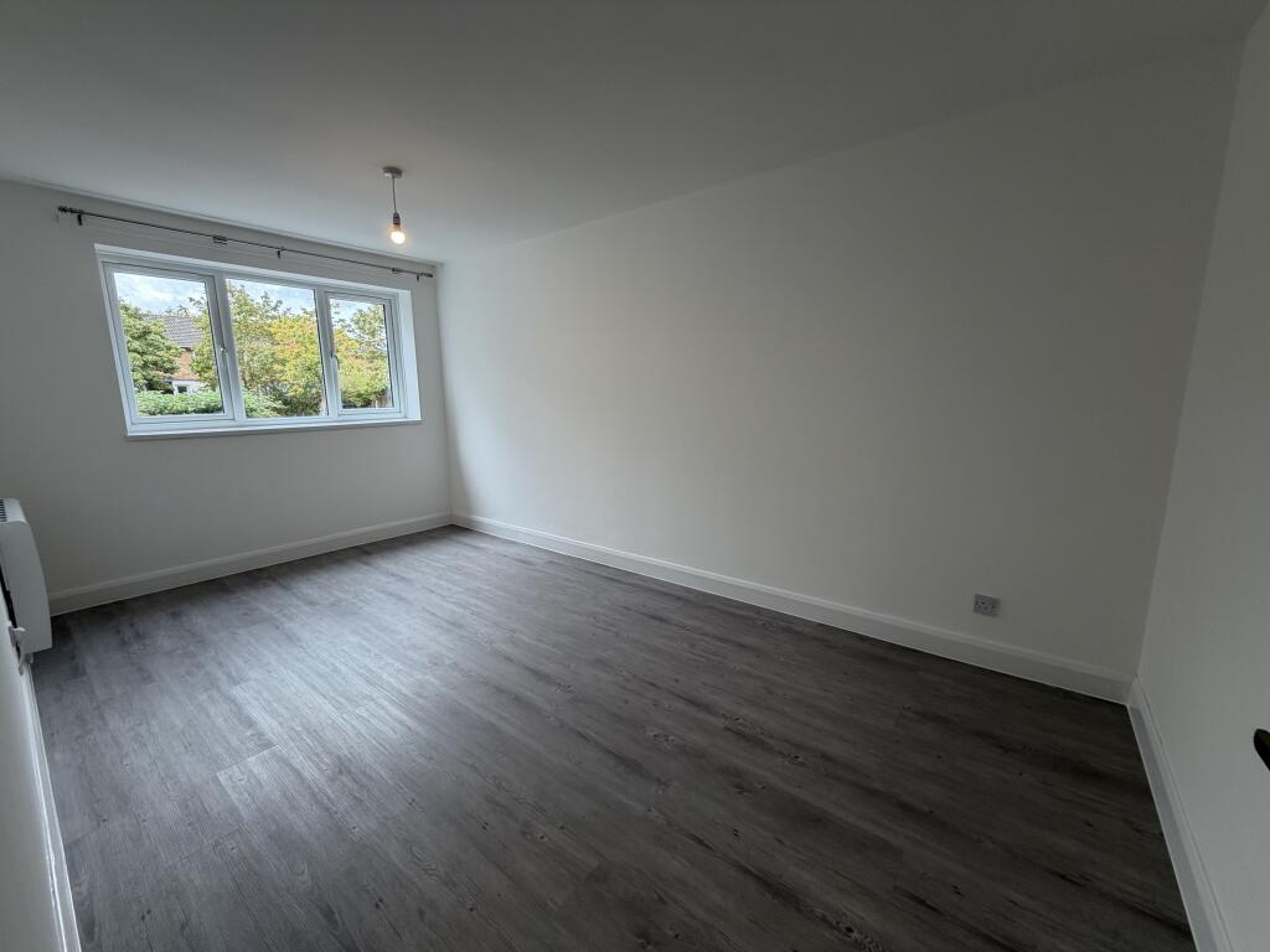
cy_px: 476
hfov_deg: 102.1
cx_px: 635
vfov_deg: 85.7
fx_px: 514
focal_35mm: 14
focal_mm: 2.22
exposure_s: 1/100
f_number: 2.2
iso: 64
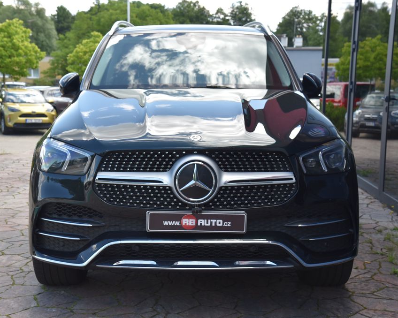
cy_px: 159
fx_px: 695
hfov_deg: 32.0
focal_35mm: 59
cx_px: 184
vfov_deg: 25.8
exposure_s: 1/200
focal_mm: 52
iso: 500
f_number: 7.1
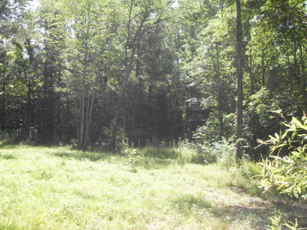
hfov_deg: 54.0
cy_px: 115
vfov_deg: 41.8
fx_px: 302
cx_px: 154
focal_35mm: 34
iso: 80
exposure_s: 1/60
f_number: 7
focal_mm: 6.3
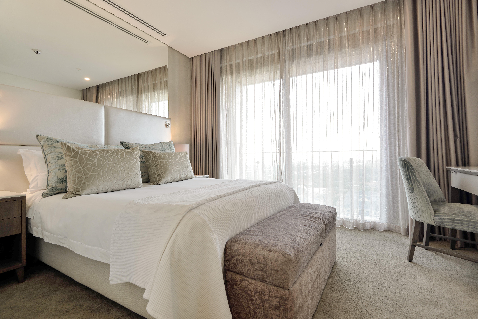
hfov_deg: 96.7
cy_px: 160
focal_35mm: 16
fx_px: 212
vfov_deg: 73.8
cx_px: 239
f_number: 11
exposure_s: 1/1.3
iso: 160
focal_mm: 16
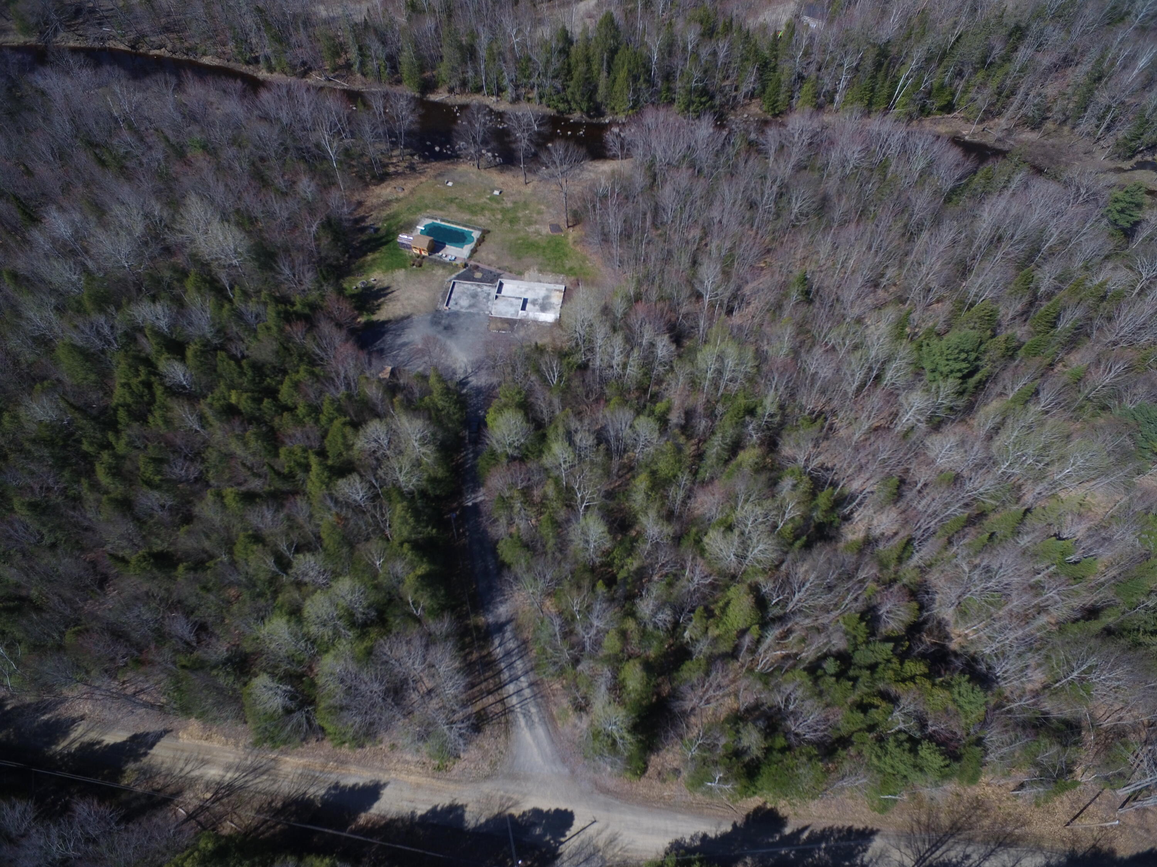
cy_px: 434
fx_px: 668
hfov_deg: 81.7
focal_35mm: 20
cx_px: 578
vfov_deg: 66.0
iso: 100
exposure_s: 1/1000
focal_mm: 3.61
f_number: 2.8
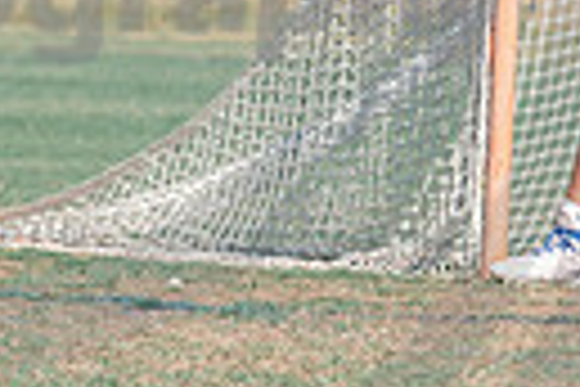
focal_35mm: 993
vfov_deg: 1.4
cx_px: -328
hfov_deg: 2.1
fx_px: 15997
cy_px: -16
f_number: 5.6
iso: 400
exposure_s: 1/2000
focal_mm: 185
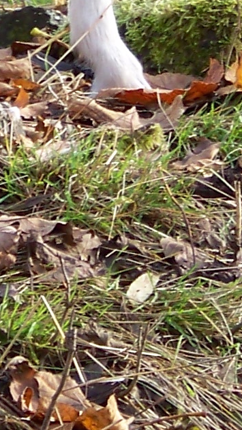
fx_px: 7457
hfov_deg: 1.9
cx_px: -59
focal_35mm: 653
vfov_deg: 3.3
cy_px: 67
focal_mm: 19.3
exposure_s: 1/125
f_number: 3.2
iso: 64
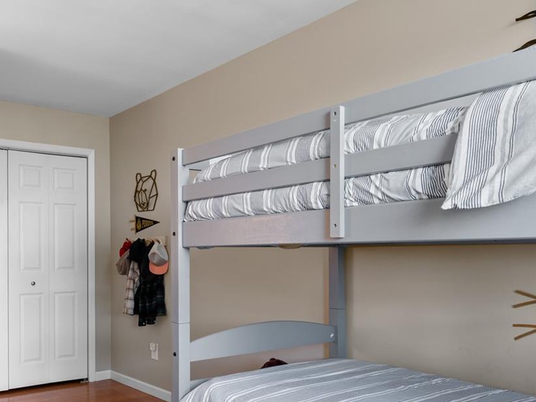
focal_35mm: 32
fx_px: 495
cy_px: 255
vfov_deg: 43.8
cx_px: 135
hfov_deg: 54.2
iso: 400
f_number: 8
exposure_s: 1.6
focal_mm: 17
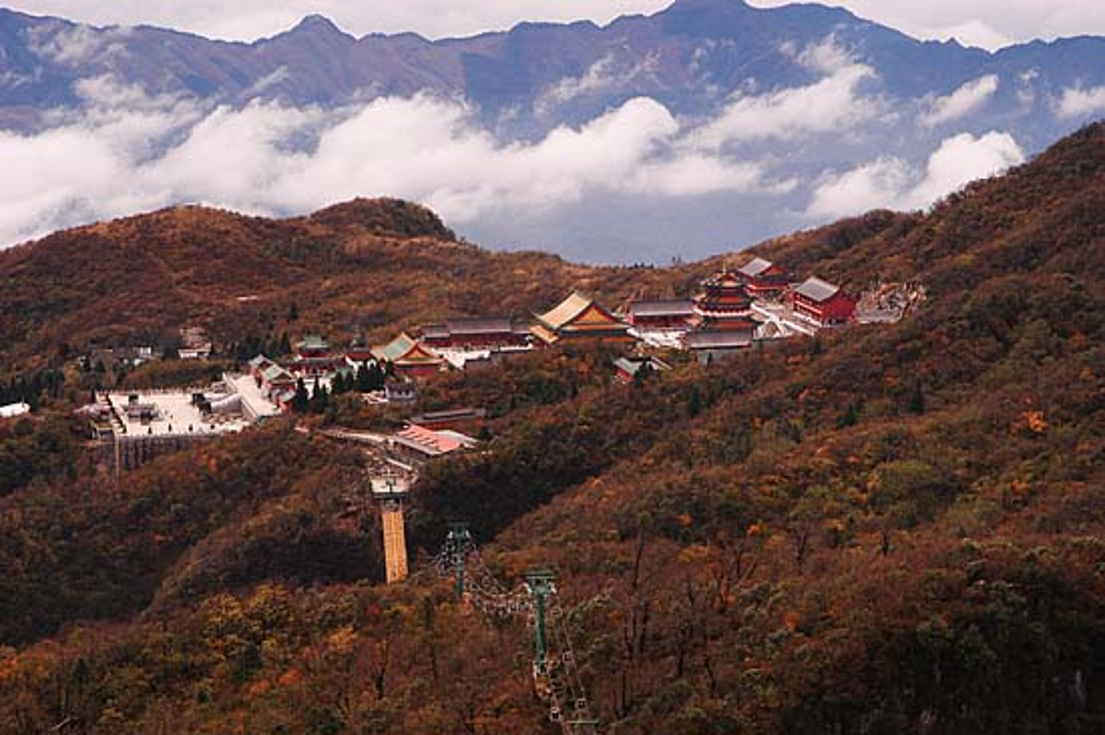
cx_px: 552
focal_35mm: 99
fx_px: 3037
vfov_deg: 13.8
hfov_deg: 20.6
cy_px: 368
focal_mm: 66
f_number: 8
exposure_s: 1/200
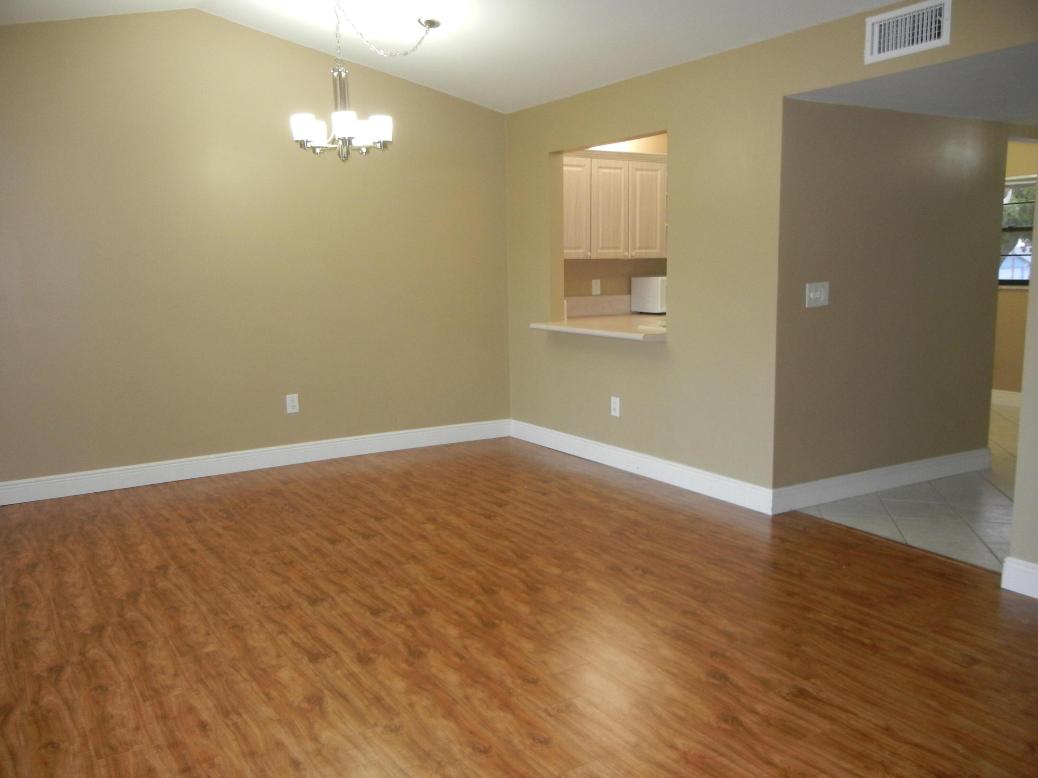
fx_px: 900
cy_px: 389
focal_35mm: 30
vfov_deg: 46.8
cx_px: 519
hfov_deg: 60.0
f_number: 3.5
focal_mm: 5.4
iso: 329
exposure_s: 1/30
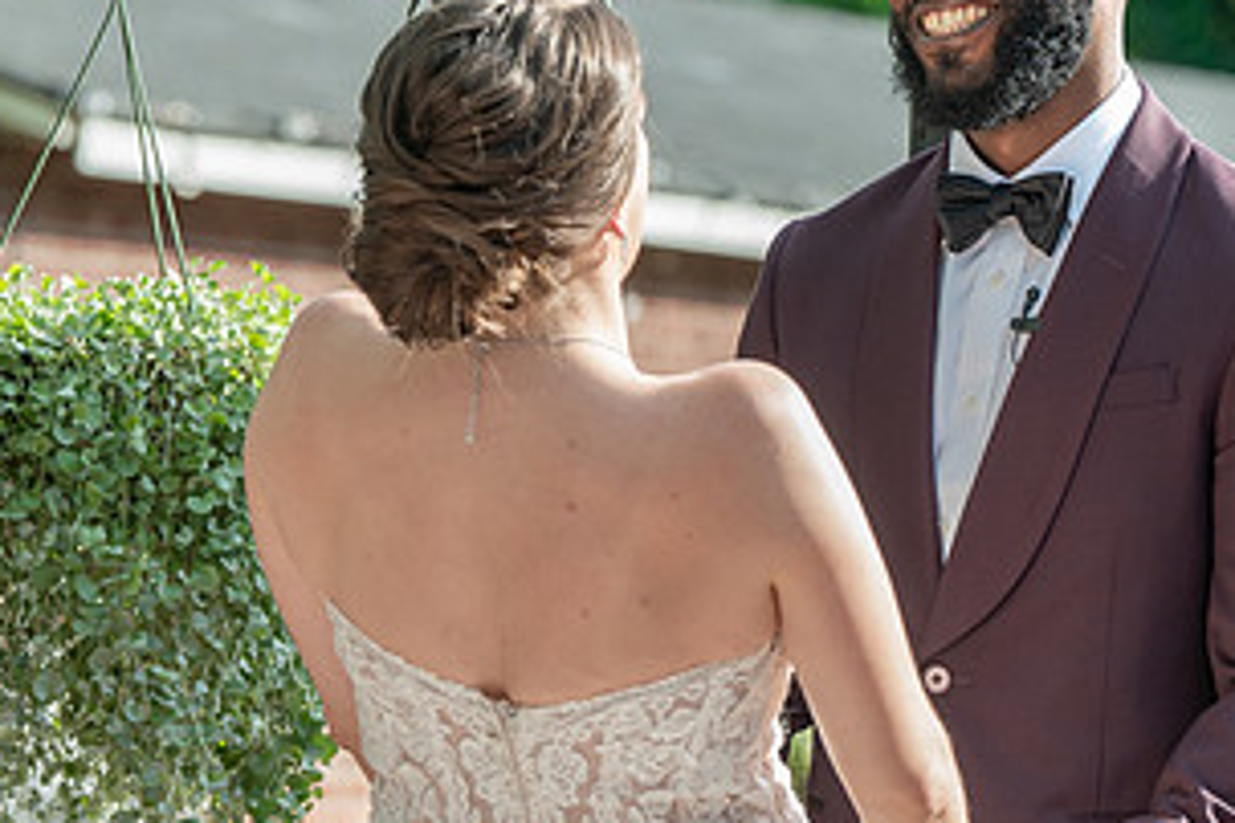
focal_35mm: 340
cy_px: 434
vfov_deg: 4.0
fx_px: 11663
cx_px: 805
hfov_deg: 6.1
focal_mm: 156
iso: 320
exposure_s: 1/250
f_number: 5.6
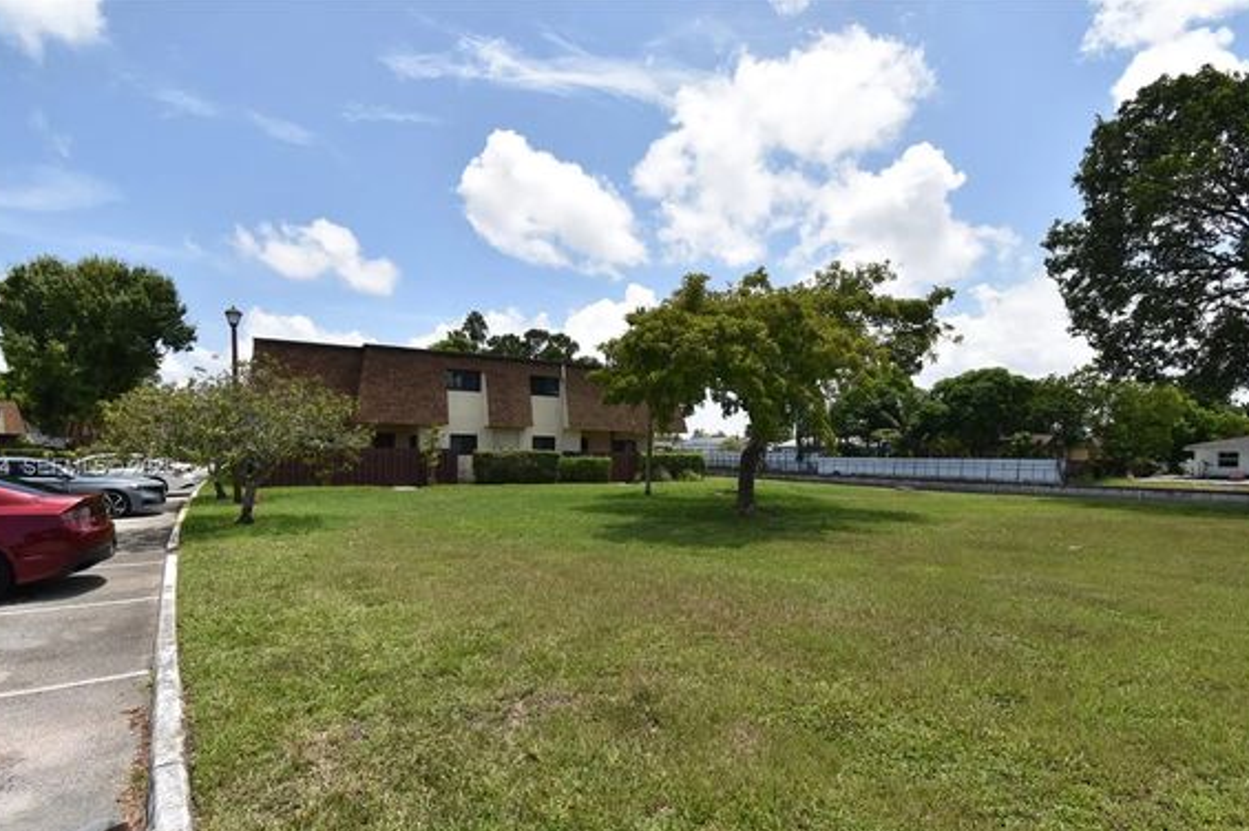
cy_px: 469
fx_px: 589
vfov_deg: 70.1
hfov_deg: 93.3
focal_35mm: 17
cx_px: 608
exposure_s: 1/250
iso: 100
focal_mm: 10
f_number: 8
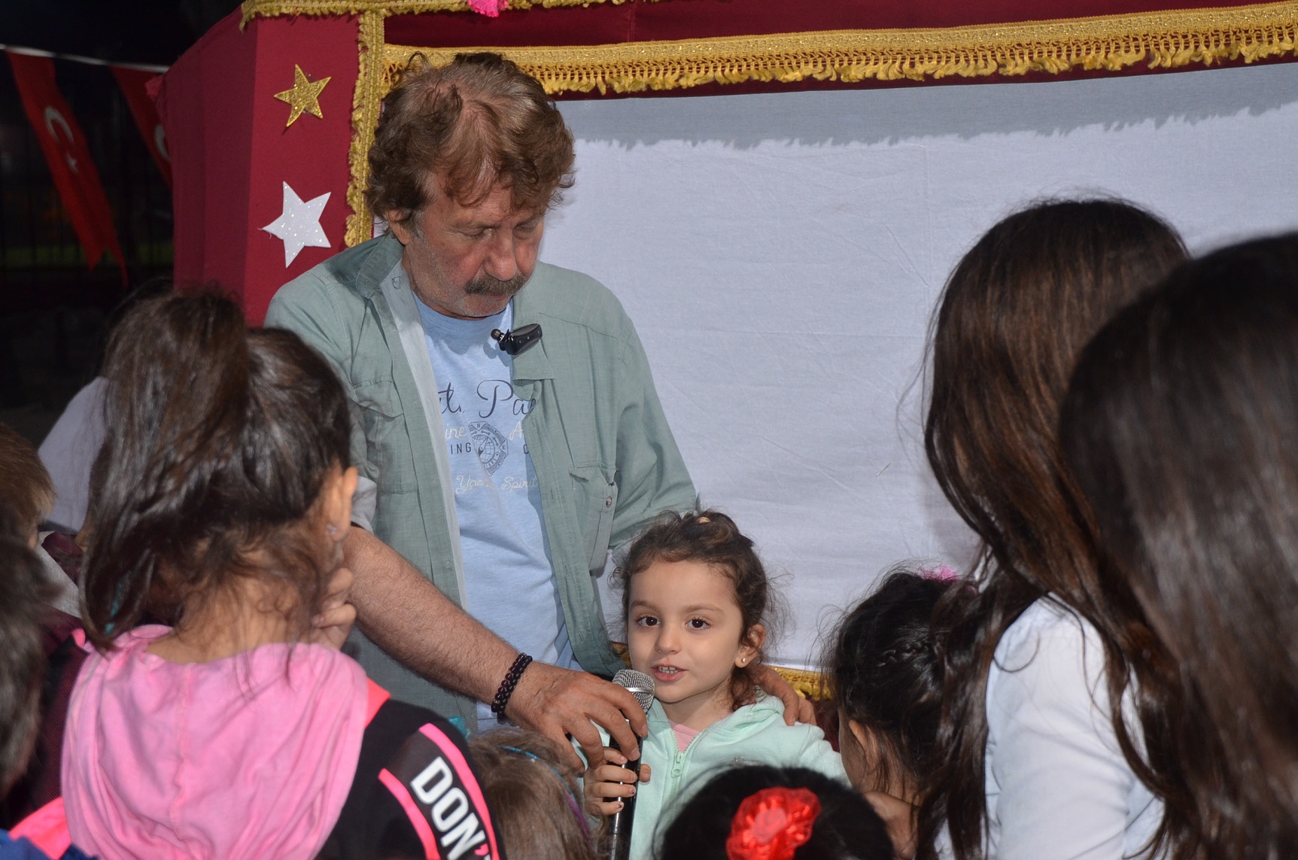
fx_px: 2051
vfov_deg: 23.7
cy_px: 430
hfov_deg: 35.1
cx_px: 649
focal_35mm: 57
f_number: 4.2
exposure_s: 1/60
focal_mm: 38
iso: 800
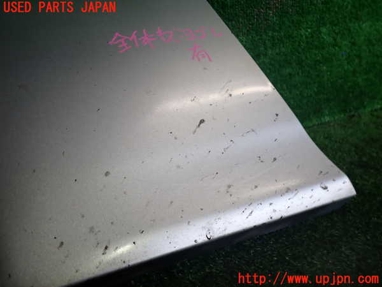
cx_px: 191
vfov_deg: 46.8
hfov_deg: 60.0
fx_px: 331
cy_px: 144
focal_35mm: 30
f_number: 2.3
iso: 100
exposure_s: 1/125
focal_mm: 5.4
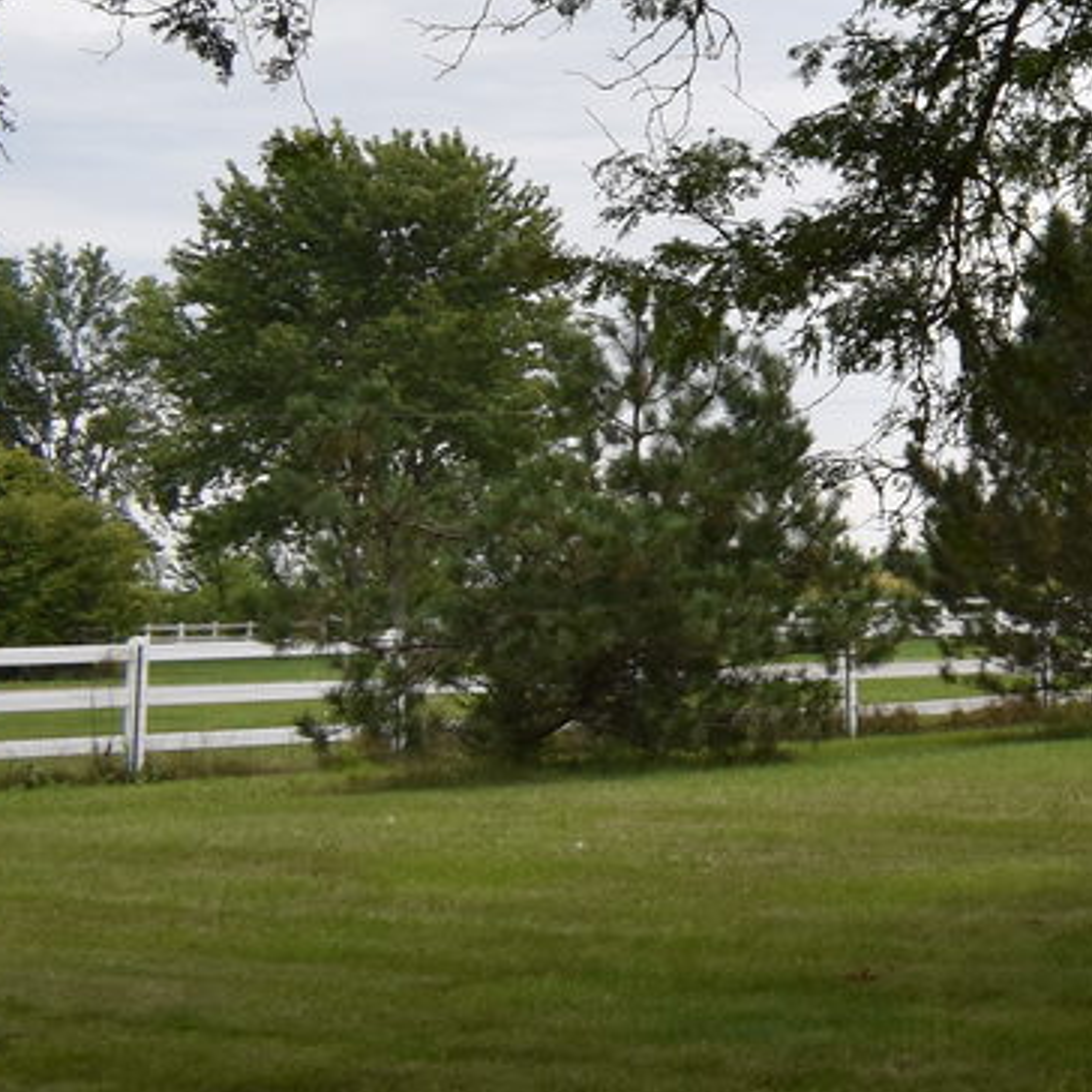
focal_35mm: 102
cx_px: 2244
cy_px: -48
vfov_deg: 16.6
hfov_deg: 14.1
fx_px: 3640
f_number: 5.6
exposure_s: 1/250
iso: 250
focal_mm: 18
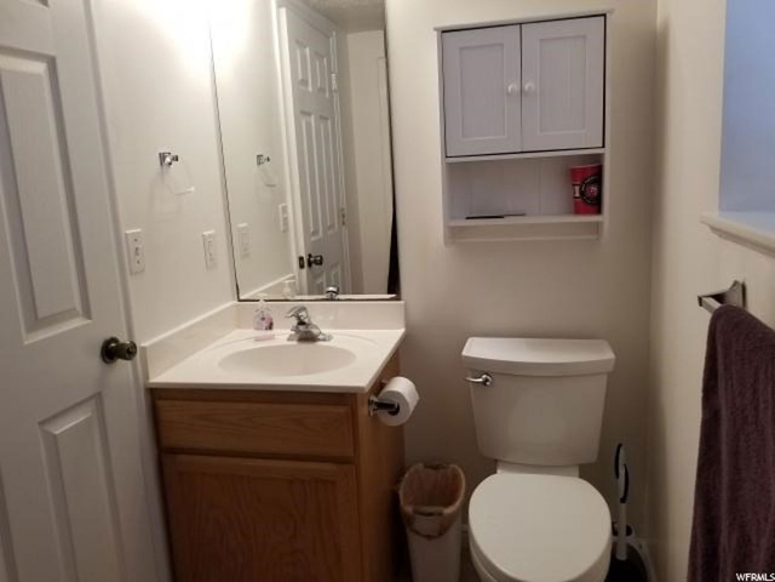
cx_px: 388
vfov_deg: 53.1
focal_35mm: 26
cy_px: 291
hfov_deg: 67.3
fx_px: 582
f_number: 1.7
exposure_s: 1/60
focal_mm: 4.25
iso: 80
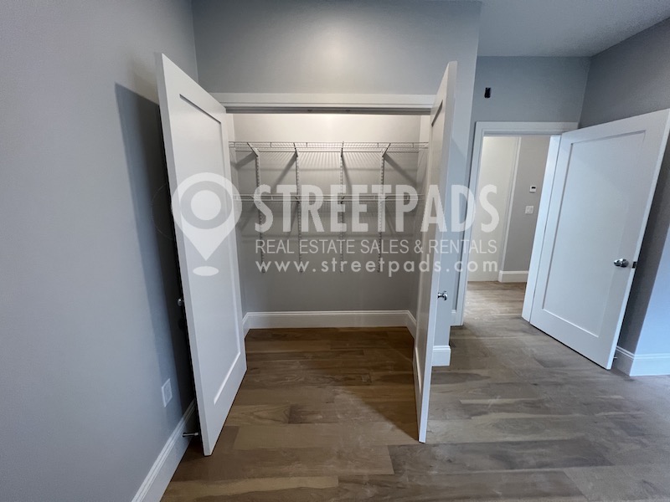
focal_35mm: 13
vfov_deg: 89.9
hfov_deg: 106.2
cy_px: 251
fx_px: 252
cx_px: 335
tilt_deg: -11.2
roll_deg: -1.4
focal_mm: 1.57
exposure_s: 1/120
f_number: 1.8
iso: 200
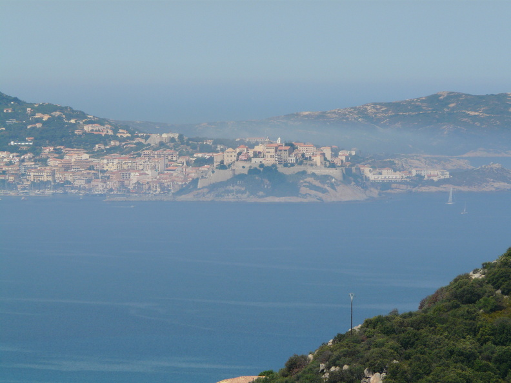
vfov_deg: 5.1
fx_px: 4340
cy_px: 192
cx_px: 256
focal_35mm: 294
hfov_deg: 6.7
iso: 100
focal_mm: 48.2
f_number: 6.3
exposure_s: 1/500
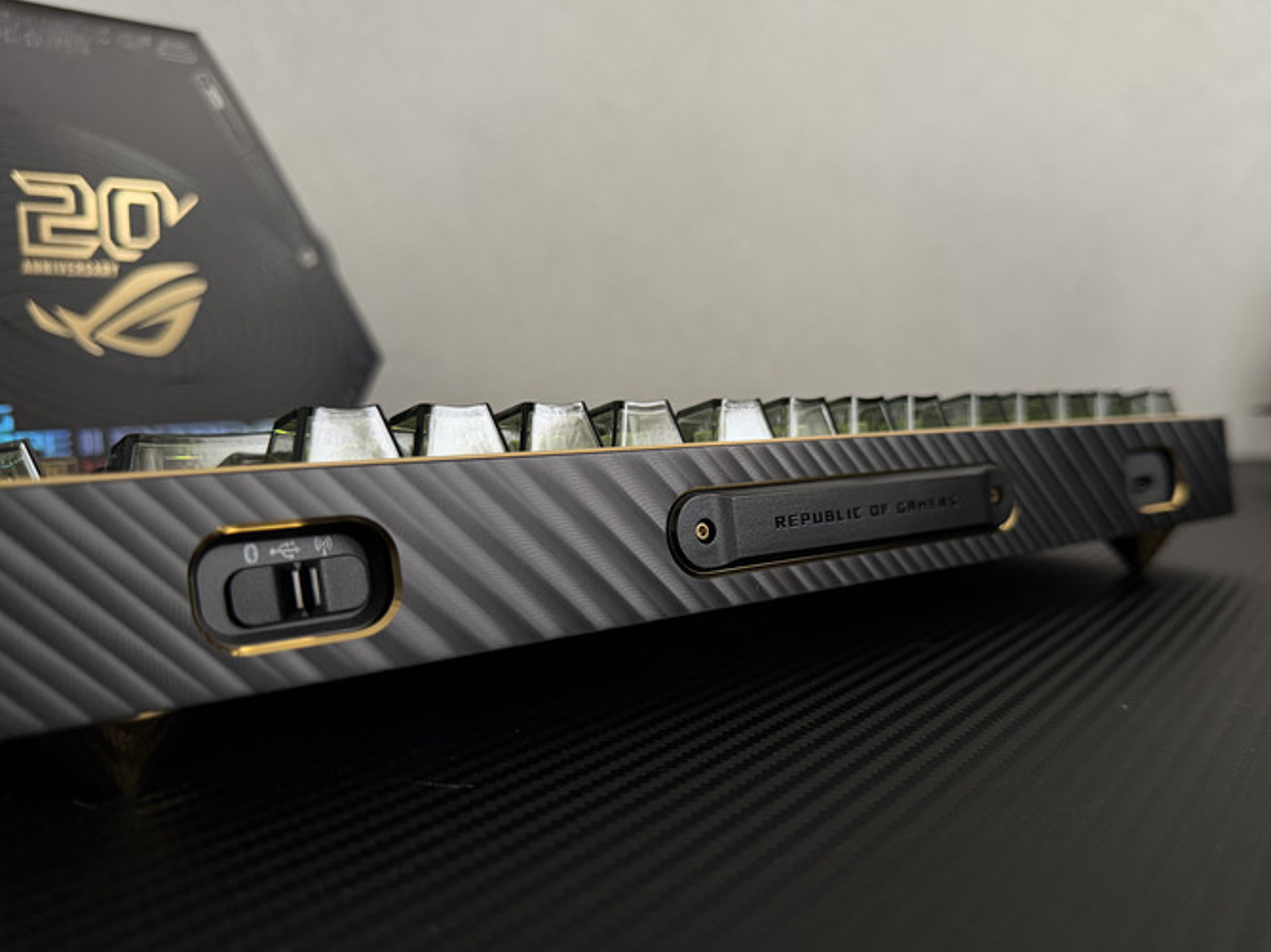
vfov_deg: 49.6
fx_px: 1028
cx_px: 705
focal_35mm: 28
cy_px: 541
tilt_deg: -8.8
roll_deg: +0.6
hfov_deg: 63.3
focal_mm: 6.76
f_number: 1.78
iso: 400
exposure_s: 1/60
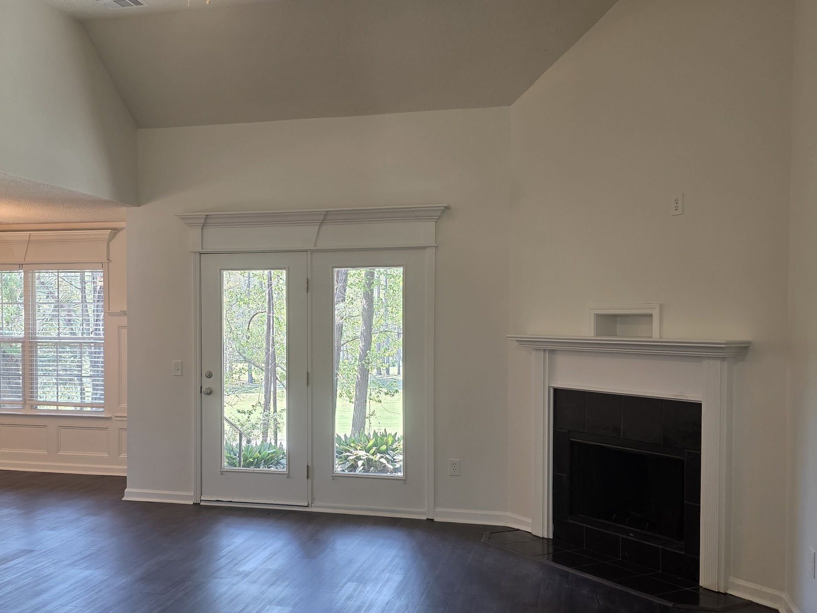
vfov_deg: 37.7
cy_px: 351
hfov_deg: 48.5
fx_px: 897
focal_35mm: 38
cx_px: 301
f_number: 1.7
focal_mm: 6.3
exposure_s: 1/120
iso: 125
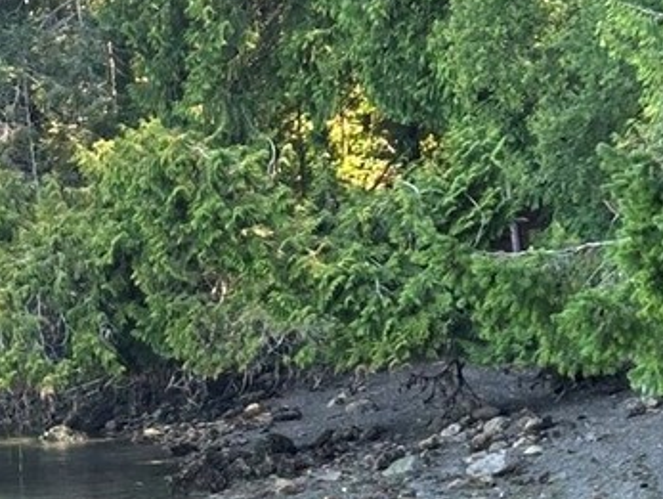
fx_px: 3815
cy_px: 954
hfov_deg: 9.9
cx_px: 418
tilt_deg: -9.9
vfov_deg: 7.2
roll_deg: +0.9
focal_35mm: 199
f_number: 1.78
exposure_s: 1/121
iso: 50
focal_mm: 6.86
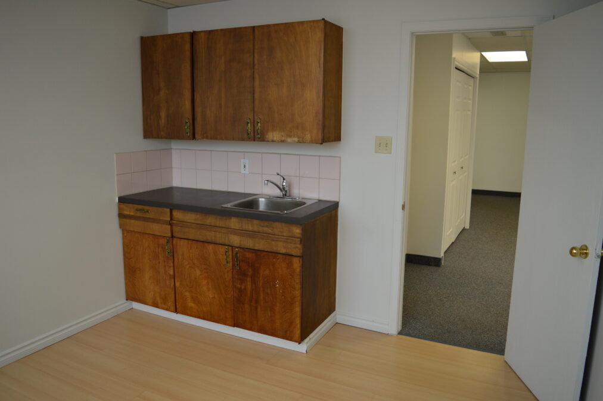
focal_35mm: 27
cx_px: 302
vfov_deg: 47.9
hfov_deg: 67.4
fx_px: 452
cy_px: 200
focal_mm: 18
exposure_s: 1/60
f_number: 3.5
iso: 450
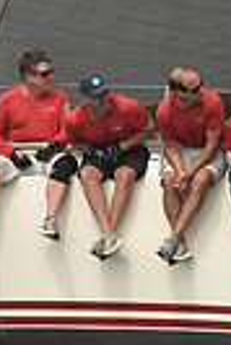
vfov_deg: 5.0
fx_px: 3974
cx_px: 143
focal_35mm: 414
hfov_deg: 3.3
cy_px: 193
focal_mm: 95
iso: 250
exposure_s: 1/640
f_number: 6.3
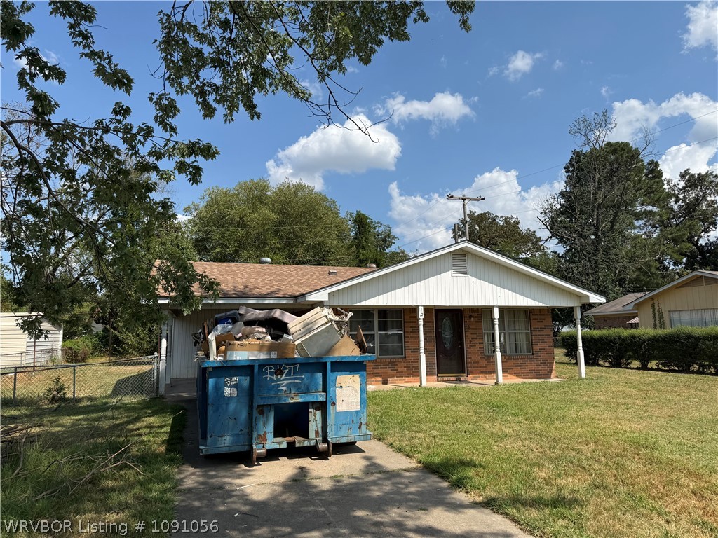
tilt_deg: +9.0
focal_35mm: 24
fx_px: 498
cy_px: 269
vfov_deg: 56.8
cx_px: 359
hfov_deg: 71.6
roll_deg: +0.2
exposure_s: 1/5319
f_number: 1.78
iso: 80
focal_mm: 6.76
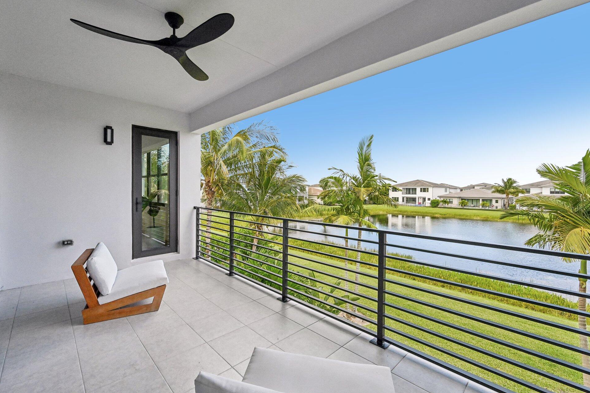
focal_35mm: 15
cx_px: 284
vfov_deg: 77.3
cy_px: 196
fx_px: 246
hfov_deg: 100.3
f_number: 8
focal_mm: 14
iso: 2500
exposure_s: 1/3200
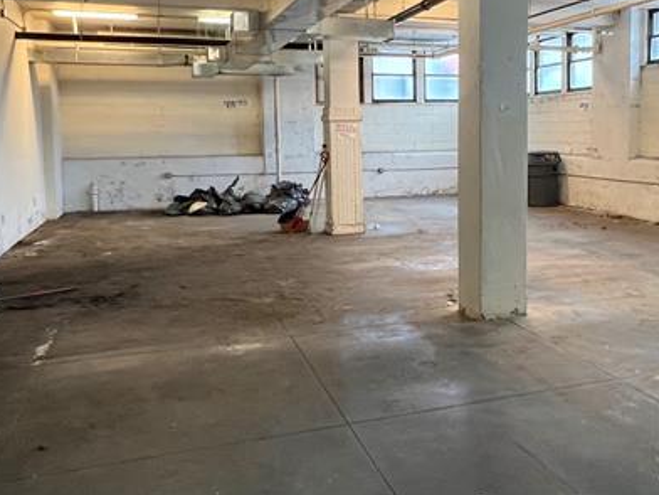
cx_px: 420
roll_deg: +1.2
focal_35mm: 34
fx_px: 647
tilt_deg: -4.7
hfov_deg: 53.2
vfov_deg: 41.5
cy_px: 189
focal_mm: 1.57
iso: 200
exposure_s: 1/60
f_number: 1.8
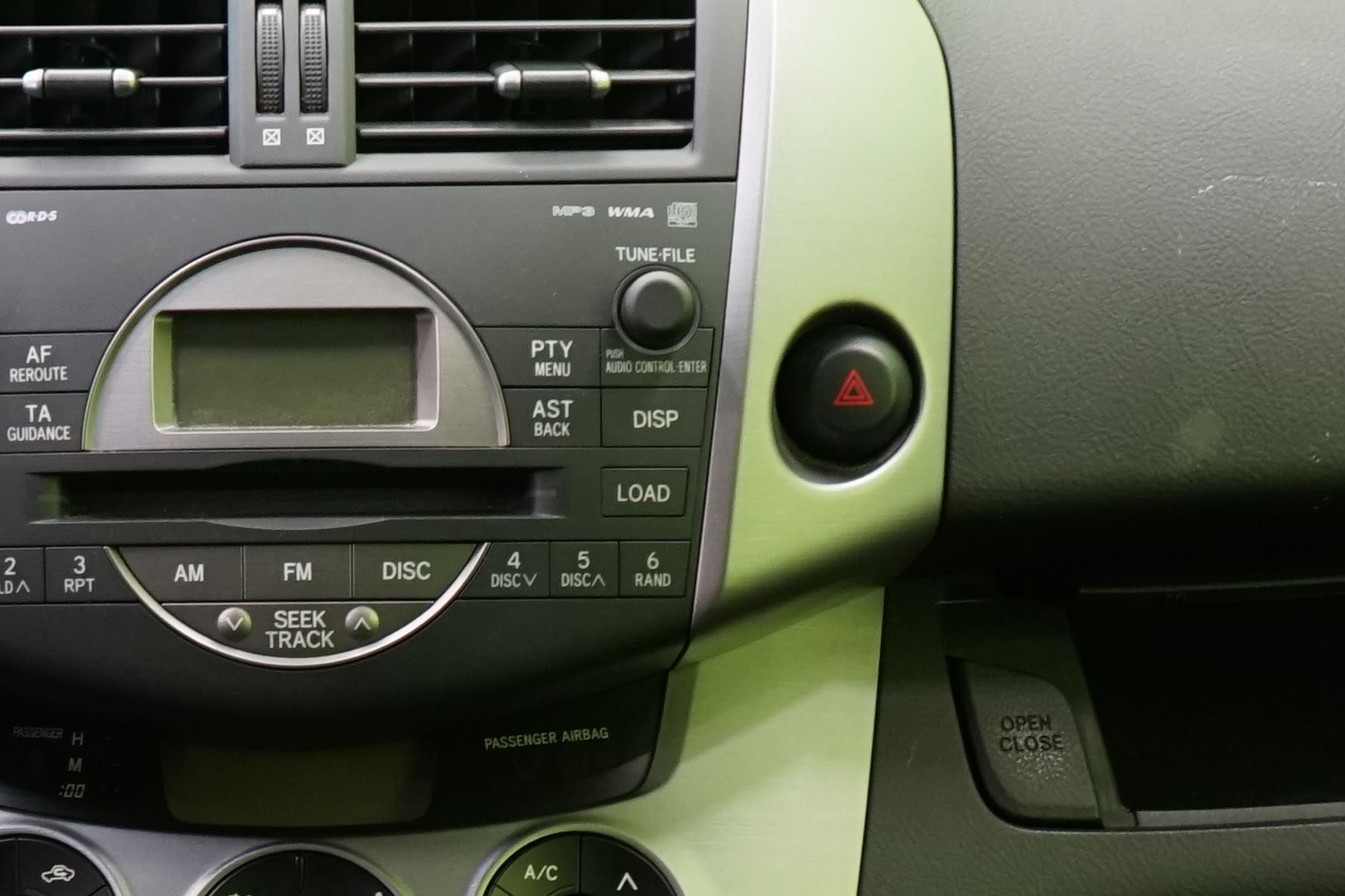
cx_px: 237
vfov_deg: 12.0
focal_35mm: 111
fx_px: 4146
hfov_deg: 18.2
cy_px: 1179
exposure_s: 1/15
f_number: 5
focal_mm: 29
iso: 1250
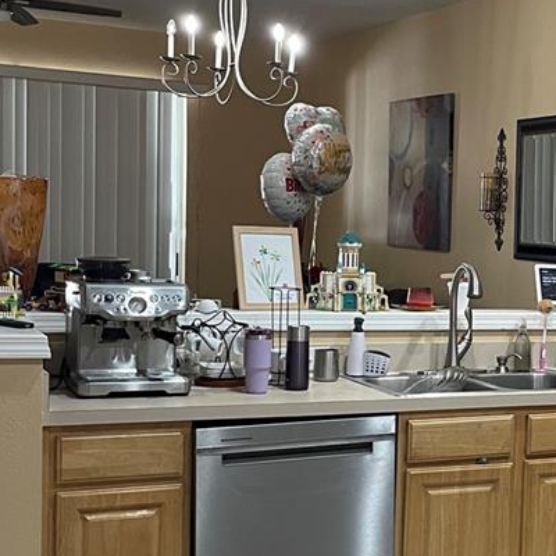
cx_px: 578
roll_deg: -2.1
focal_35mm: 69
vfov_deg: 25.0
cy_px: 309
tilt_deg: -5.1
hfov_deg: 23.7
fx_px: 1254
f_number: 1.6
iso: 160
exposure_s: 1/60
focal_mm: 4.2
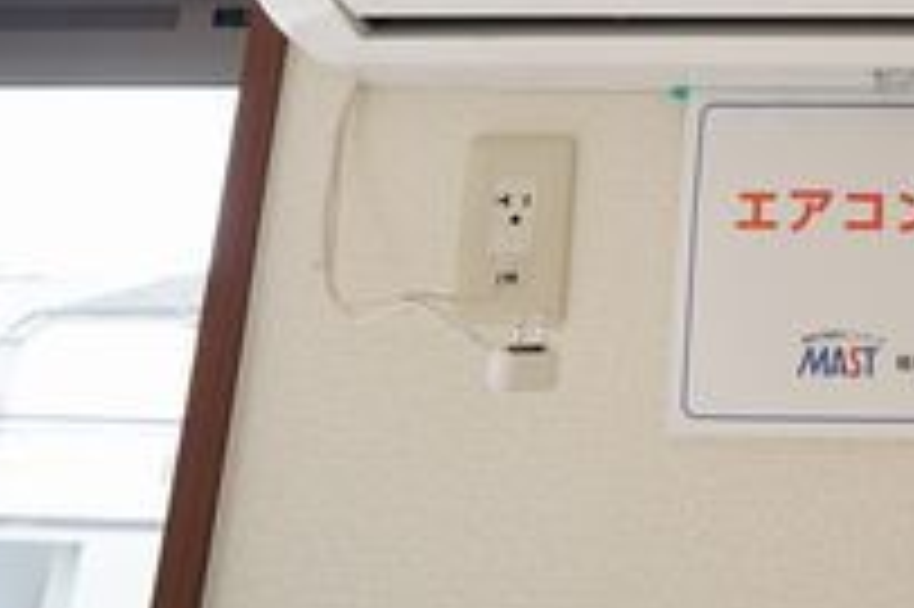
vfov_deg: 22.0
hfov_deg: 31.5
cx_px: 905
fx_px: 1497
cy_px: -11
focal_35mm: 59
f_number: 4.5
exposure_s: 1/80
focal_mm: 16
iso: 250
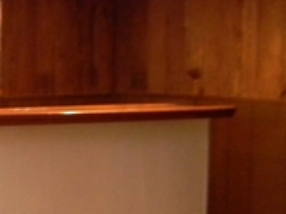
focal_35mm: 151
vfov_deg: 9.7
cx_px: -87
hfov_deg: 12.7
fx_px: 1246
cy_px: 230
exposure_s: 1/7.8
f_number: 3.8
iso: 400
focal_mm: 7.3
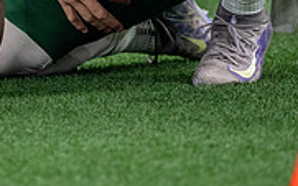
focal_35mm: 595
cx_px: -7
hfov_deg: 3.5
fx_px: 4831
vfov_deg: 2.2
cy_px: -180
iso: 1600
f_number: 2.8
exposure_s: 1/500
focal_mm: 133
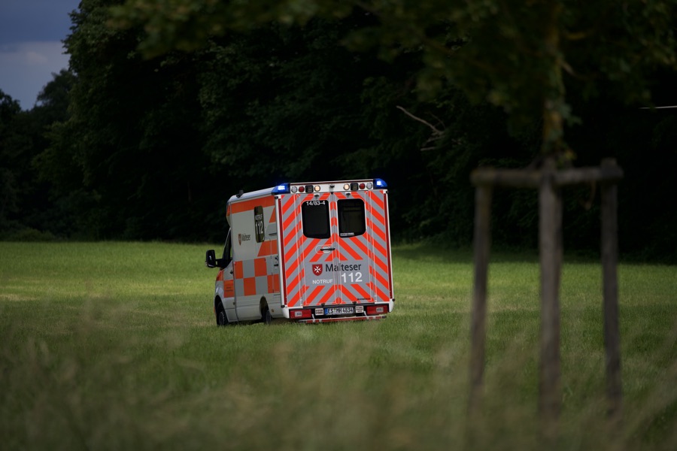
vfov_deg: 6.9
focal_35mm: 200
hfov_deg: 10.3
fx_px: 3761
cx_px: 338
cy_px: 226
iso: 100
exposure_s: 1/2000
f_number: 2.8
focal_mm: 200
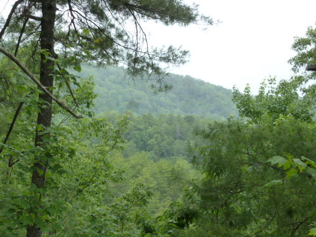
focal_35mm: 104
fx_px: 949
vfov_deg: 14.2
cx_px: 158
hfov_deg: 18.9
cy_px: 118
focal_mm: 18.7
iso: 160
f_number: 5
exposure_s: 1/100
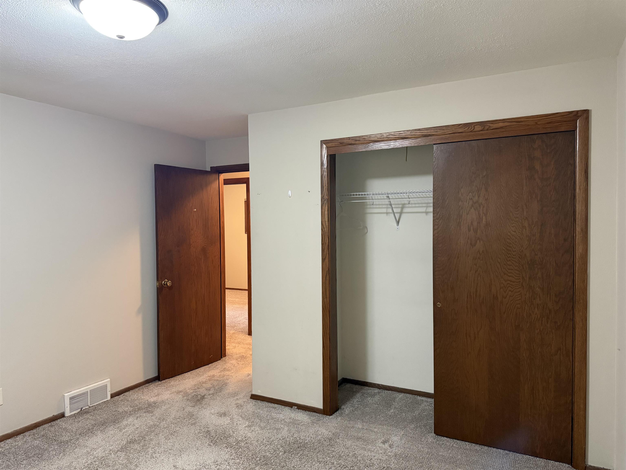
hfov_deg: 71.6
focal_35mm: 24
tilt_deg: -1.3
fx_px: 434
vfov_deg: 56.8
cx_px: 313
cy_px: 235
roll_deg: +0.6
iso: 640
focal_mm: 6.76
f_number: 1.78
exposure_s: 1/60
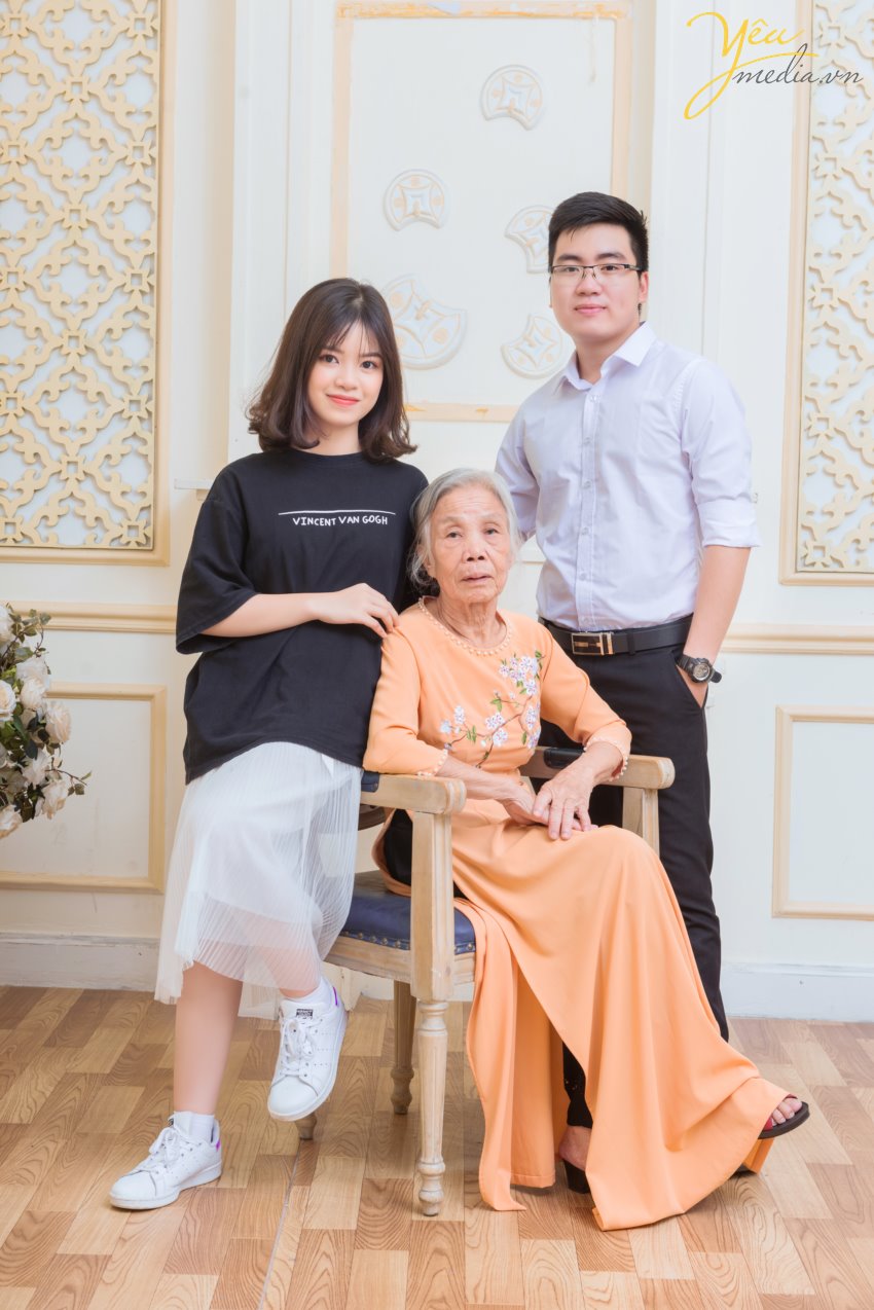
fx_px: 2111
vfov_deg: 34.5
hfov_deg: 23.4
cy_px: 655
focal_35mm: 58
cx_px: 437
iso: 320
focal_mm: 58
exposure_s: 1/180
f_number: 8
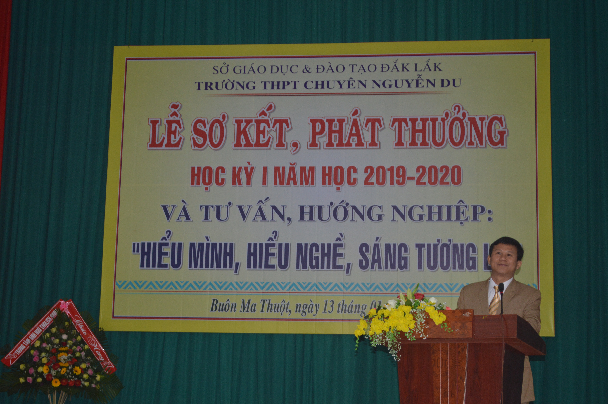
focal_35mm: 69
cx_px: 304
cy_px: 202
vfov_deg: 19.7
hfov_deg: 29.3
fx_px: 1164
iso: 400
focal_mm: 46
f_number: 5.3
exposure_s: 1/60
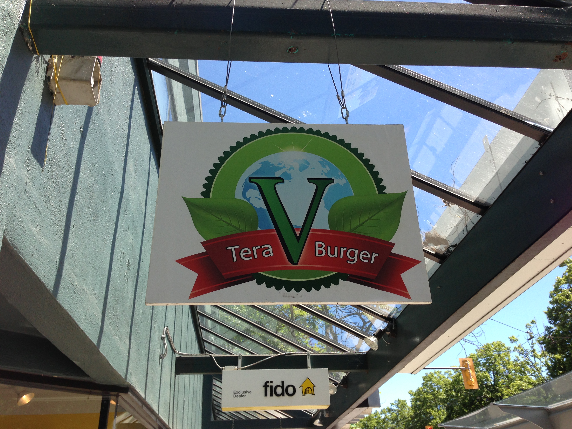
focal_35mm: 33
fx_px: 545
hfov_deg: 55.4
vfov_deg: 42.9
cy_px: 214
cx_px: 286
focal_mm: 4.13
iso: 50
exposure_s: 1/596
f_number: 2.4
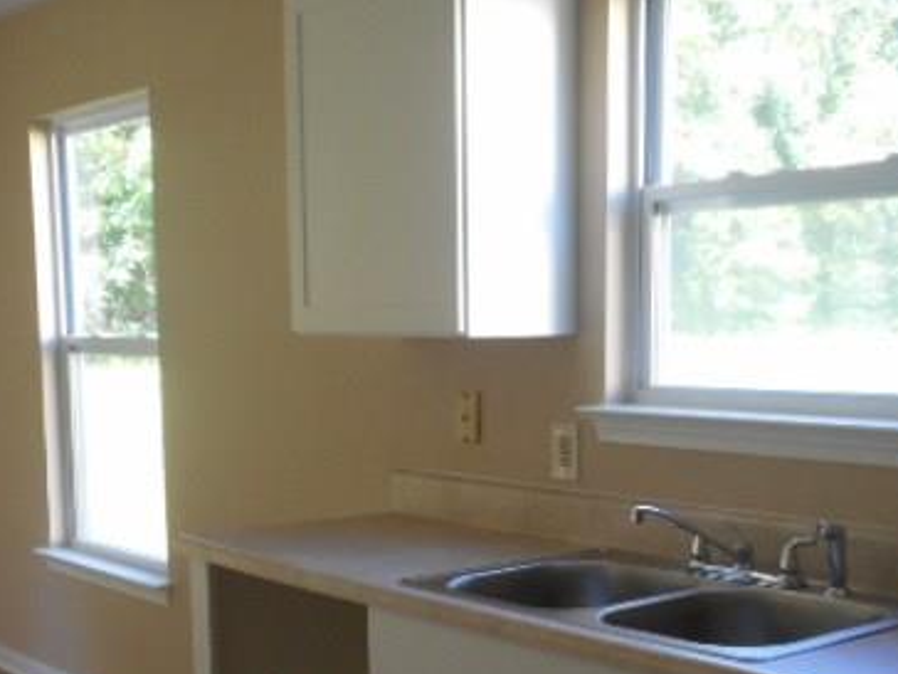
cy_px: 509
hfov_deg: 37.5
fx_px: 1323
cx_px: 461
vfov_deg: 28.1
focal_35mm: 51
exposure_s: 1/30
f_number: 4
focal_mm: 5.2
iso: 200
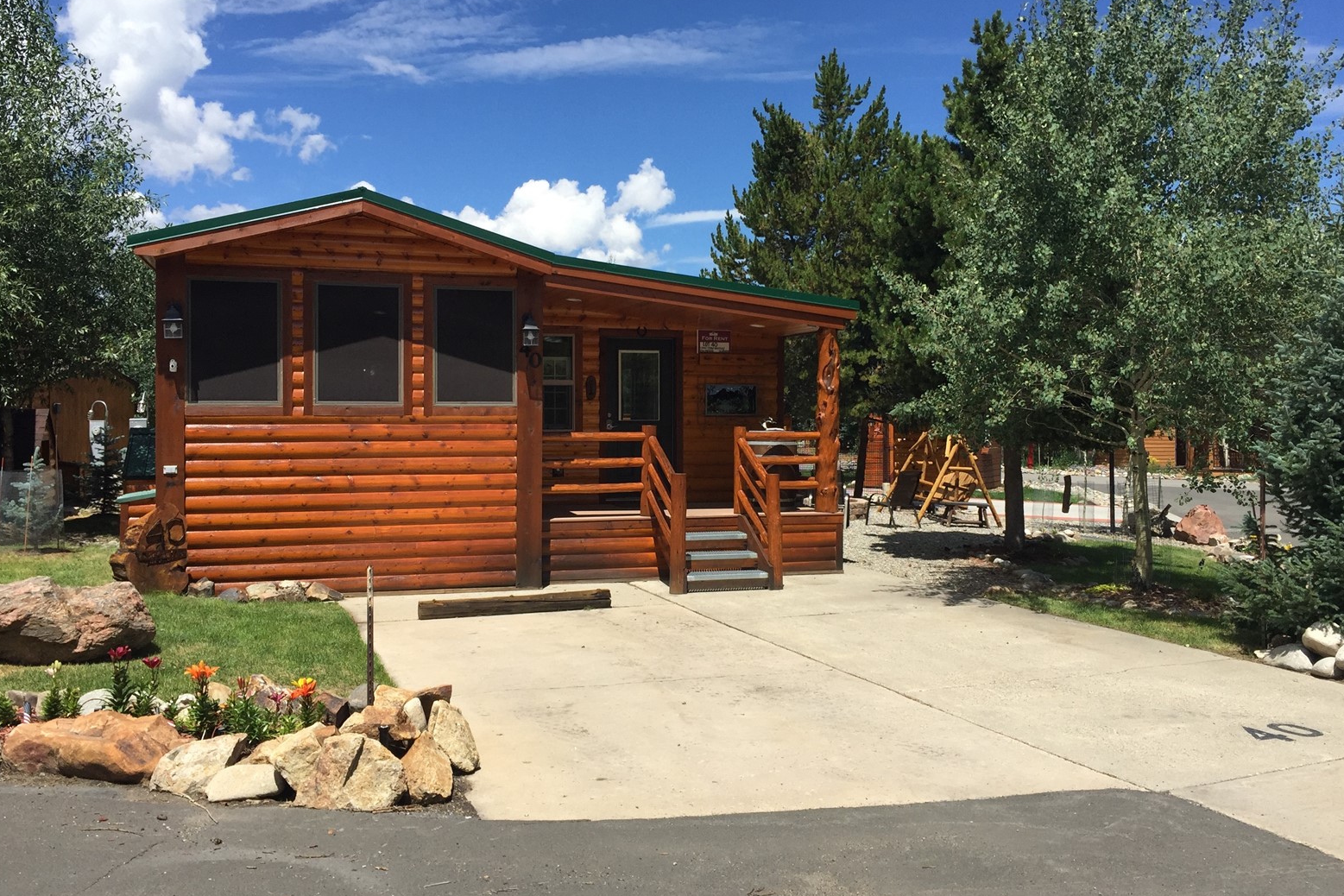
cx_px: 671
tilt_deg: +0.1
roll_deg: -1.5
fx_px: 1157
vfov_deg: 42.3
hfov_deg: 60.3
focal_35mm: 31
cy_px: 429
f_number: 2.2
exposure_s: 1/2475
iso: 32
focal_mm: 4.15
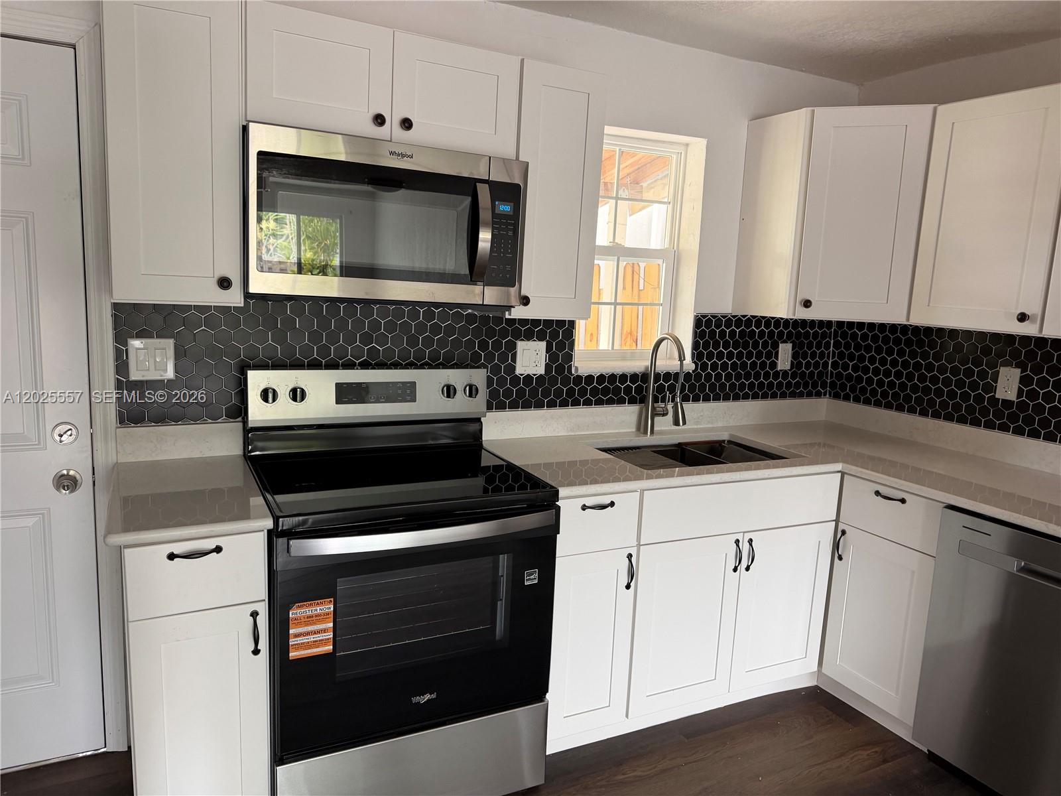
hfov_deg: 71.6
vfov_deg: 56.8
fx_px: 736
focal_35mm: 24
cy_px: 398
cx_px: 530
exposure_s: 1/71
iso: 200
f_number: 1.78
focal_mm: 6.76
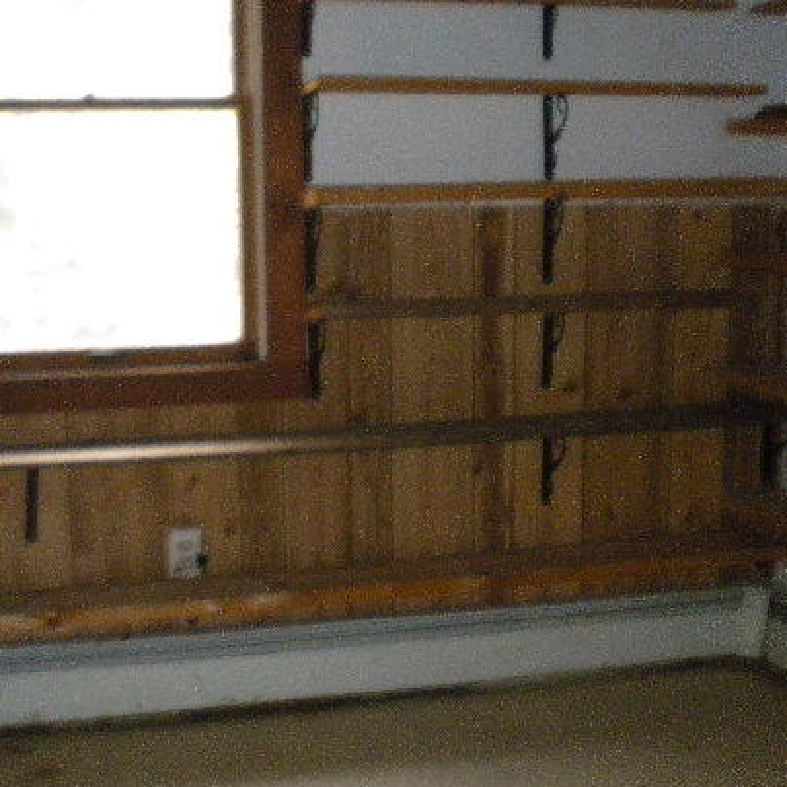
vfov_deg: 34.7
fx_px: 1260
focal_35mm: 49
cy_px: 401
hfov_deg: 34.6
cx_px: 312
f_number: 3.1
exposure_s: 1/30
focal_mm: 6.3
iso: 800
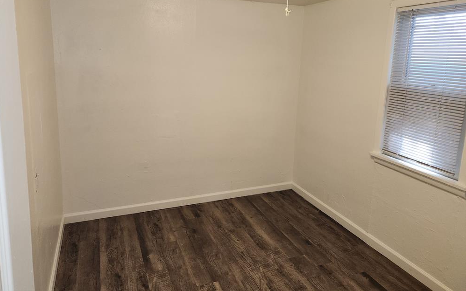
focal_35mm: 25
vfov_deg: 48.9
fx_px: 318
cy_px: 113
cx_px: 230
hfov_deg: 72.5
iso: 80
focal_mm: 5.4
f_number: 1.8
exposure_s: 1/60
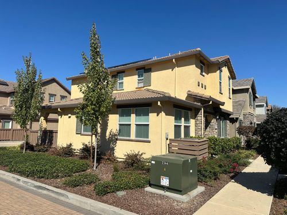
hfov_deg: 71.6
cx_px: 144
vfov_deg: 56.8
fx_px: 199
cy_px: 108
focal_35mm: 24
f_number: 1.78
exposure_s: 1/7042
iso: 80
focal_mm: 6.86
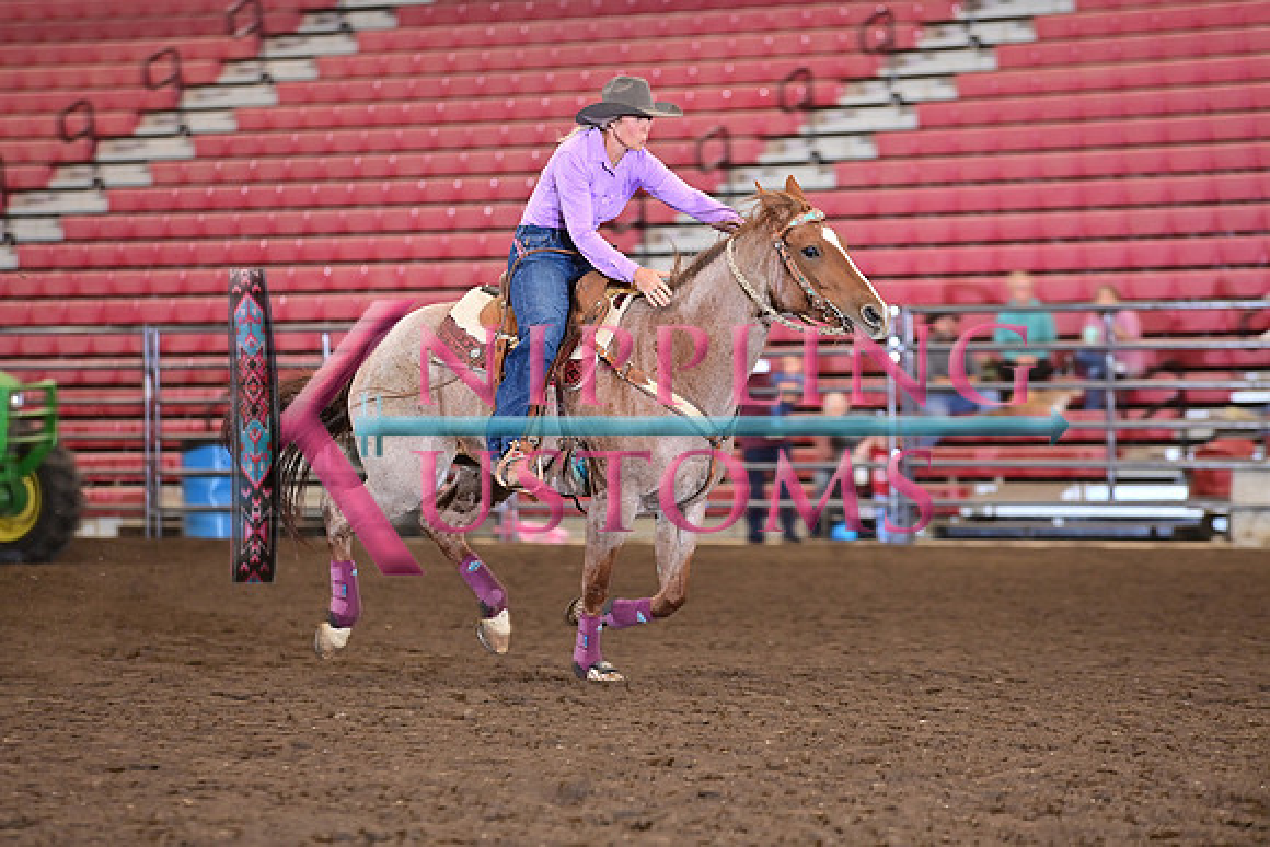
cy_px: 424
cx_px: 635
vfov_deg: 6.9
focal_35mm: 200
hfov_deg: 10.3
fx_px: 7057
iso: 2000
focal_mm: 200
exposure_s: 1/250
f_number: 4
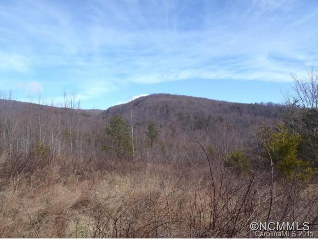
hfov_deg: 63.4
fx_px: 257
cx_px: 159
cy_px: 120
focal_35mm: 28
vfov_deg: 49.8
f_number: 4.5
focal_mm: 5
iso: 80
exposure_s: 1/320
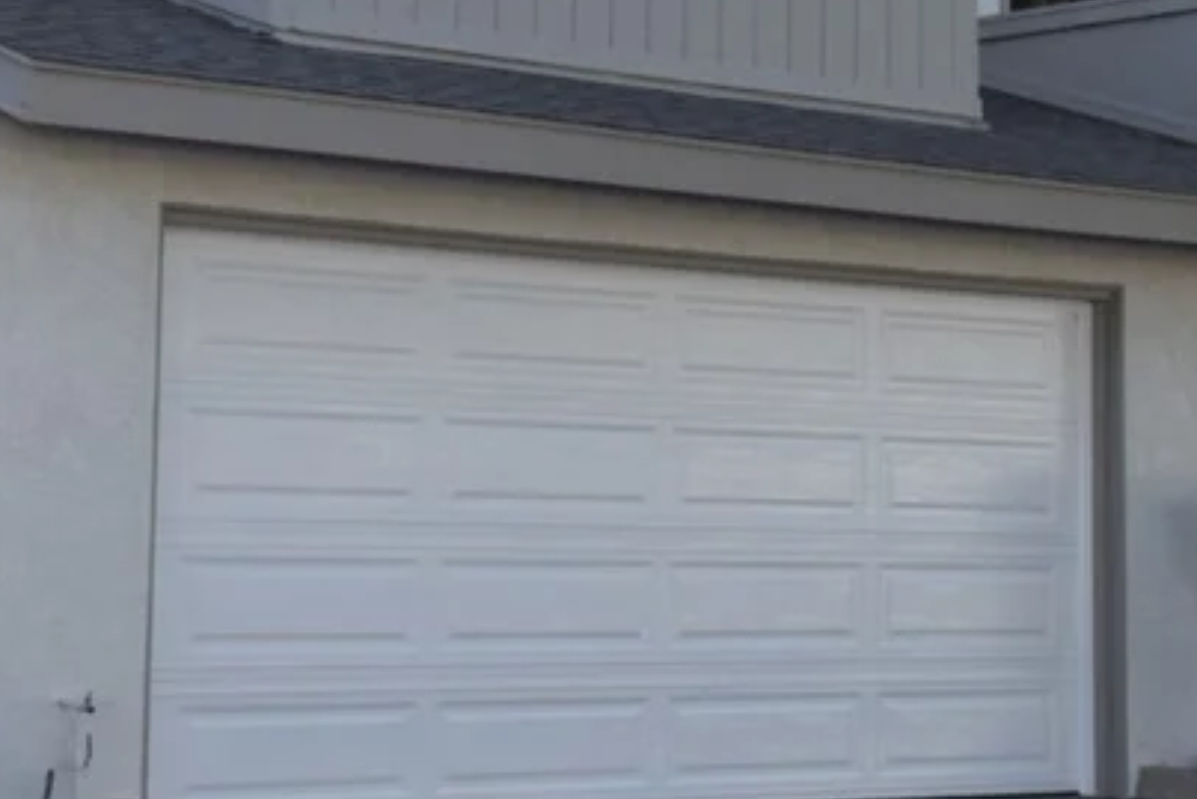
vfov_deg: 18.1
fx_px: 2495
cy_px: 196
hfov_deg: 26.0
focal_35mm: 75
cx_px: 92
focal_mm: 24
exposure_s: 1/250
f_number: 8
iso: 280
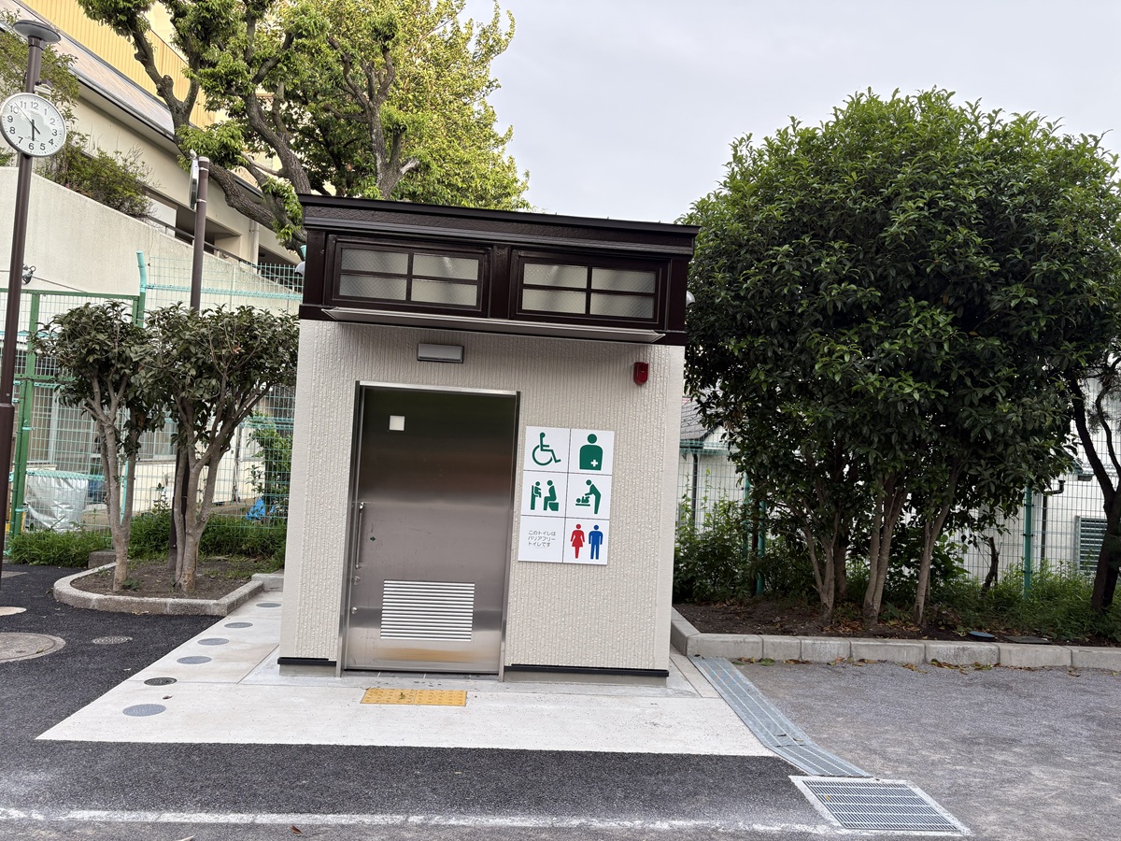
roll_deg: -2.2
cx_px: 560
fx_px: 842
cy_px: 420
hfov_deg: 67.3
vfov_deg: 53.1
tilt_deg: +2.2
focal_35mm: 26
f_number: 1.6
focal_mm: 5.96
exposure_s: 1/146
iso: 50
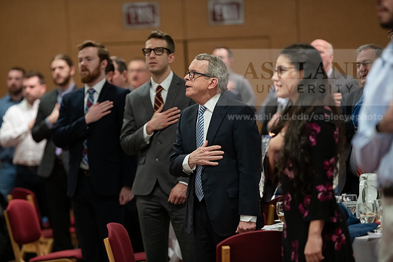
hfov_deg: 12.1
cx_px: 196
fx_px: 1856
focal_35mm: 170
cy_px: 131
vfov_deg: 8.1
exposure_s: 1/200
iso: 2000
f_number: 2.8
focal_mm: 170
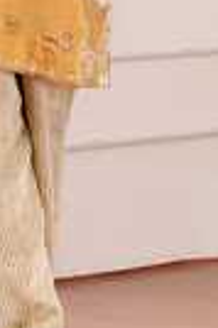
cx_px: -7
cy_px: -89
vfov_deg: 5.8
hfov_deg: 3.9
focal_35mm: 352
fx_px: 3205
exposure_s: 1/125
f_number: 10
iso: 200
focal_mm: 90
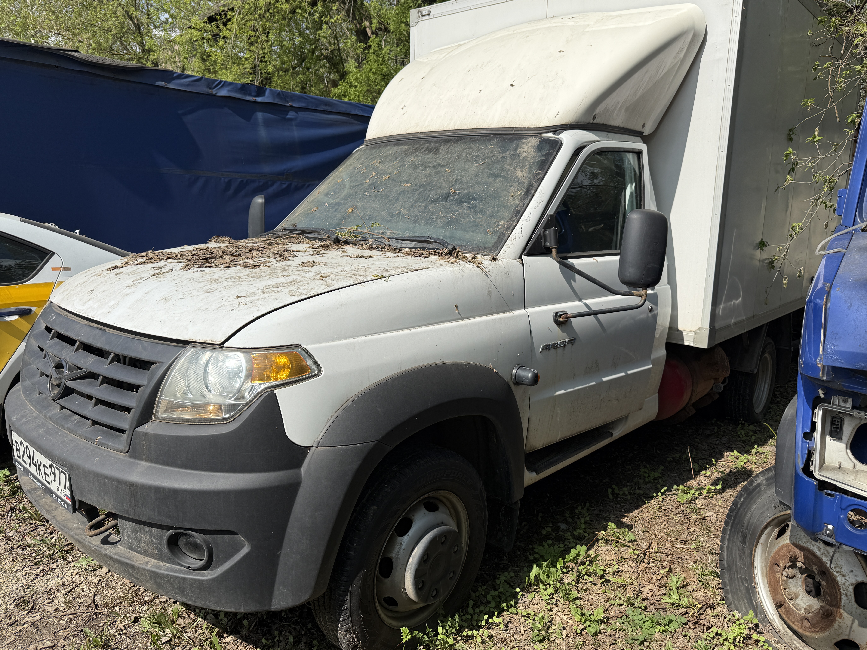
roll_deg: -1.4
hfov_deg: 69.4
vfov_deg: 54.9
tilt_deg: -6.5
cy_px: 325
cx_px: 443
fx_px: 626
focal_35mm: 25
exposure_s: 1/6711
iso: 80
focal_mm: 6.76
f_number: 1.78
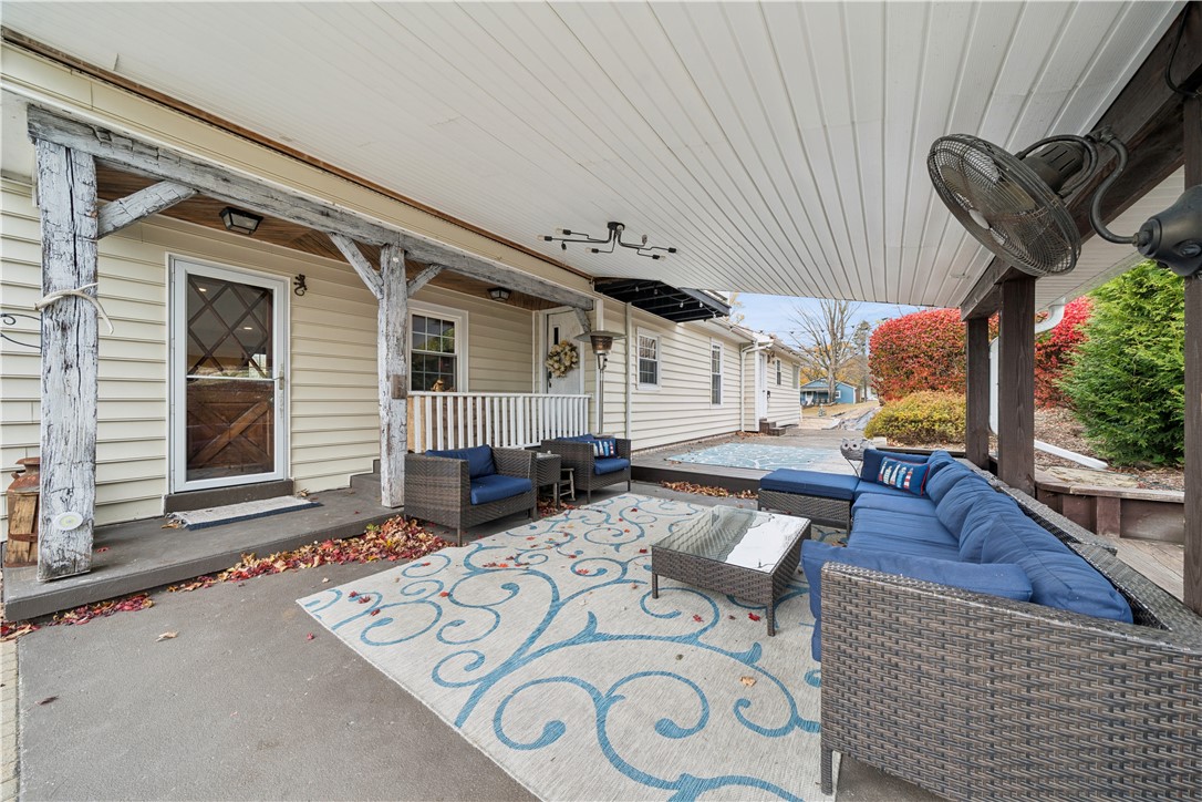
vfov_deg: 90.0
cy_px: 401
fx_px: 401
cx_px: 601
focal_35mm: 12
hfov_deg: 112.6
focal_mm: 12
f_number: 7.1
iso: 200
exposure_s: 1/50
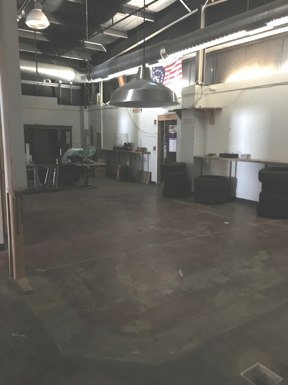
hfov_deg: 48.2
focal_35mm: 29
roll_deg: +0.0
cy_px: 192
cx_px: 144
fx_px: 322
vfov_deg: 61.7
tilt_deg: -7.8
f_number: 2.2
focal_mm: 4.15
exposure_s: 1/15
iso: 800
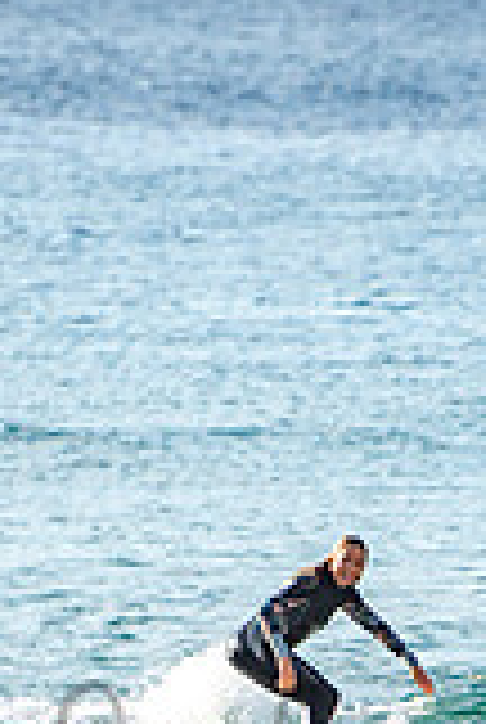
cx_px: 252
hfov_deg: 1.3
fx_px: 21755
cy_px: 713
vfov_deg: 1.9
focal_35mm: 1079
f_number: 3.2
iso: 100
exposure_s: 1/1600
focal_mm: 200
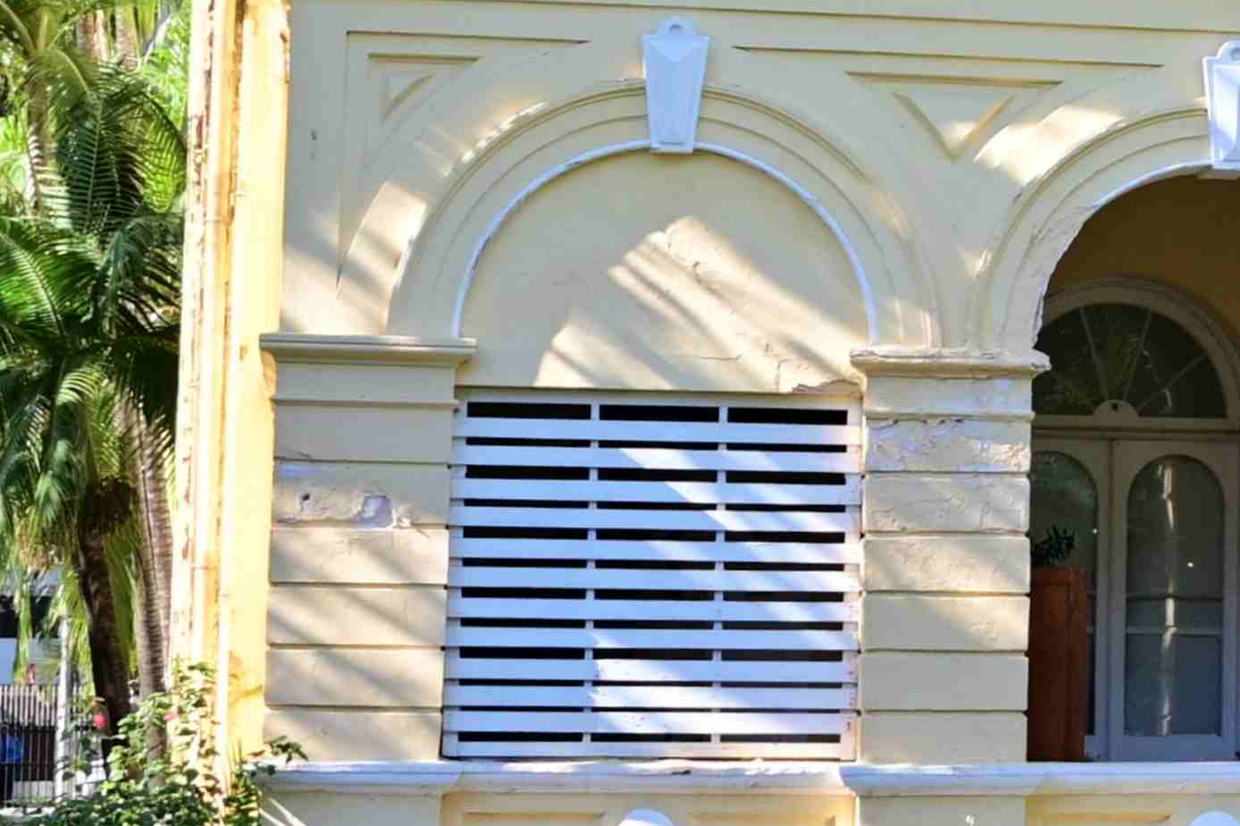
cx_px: 1880
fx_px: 4200
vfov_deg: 11.2
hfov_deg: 15.5
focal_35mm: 122
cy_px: 160
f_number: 8
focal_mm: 28
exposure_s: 1/200
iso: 320
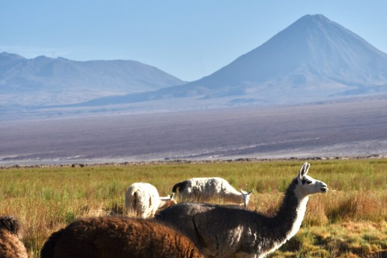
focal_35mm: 122
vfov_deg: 11.2
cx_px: 274
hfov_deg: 16.7
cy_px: 172
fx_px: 1312
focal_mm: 85
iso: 160
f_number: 8
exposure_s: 1/1000
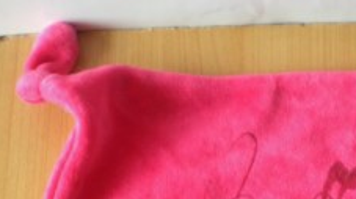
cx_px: 296
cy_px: 307
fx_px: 896
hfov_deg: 22.1
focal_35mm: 95
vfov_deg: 12.1
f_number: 3.1
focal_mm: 6.3
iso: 200
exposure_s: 1/48.2
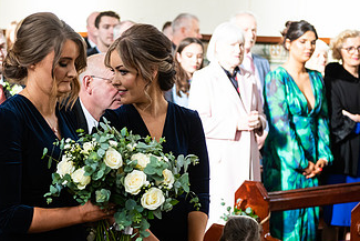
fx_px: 1250
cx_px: 96
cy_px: 142
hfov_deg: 16.3
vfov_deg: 11.0
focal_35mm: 125
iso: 640
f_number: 3.5
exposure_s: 1/160
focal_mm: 70
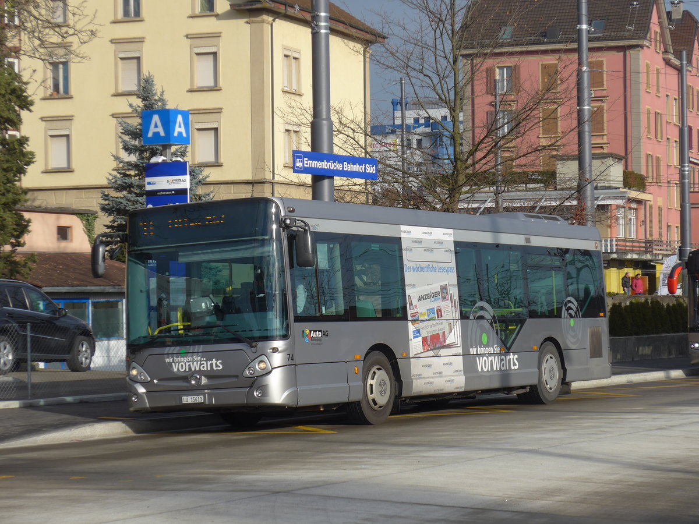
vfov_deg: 15.2
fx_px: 1959
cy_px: 262
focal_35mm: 97
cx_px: 350
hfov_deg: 20.2
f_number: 4.7
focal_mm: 19.2
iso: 80
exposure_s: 1/640
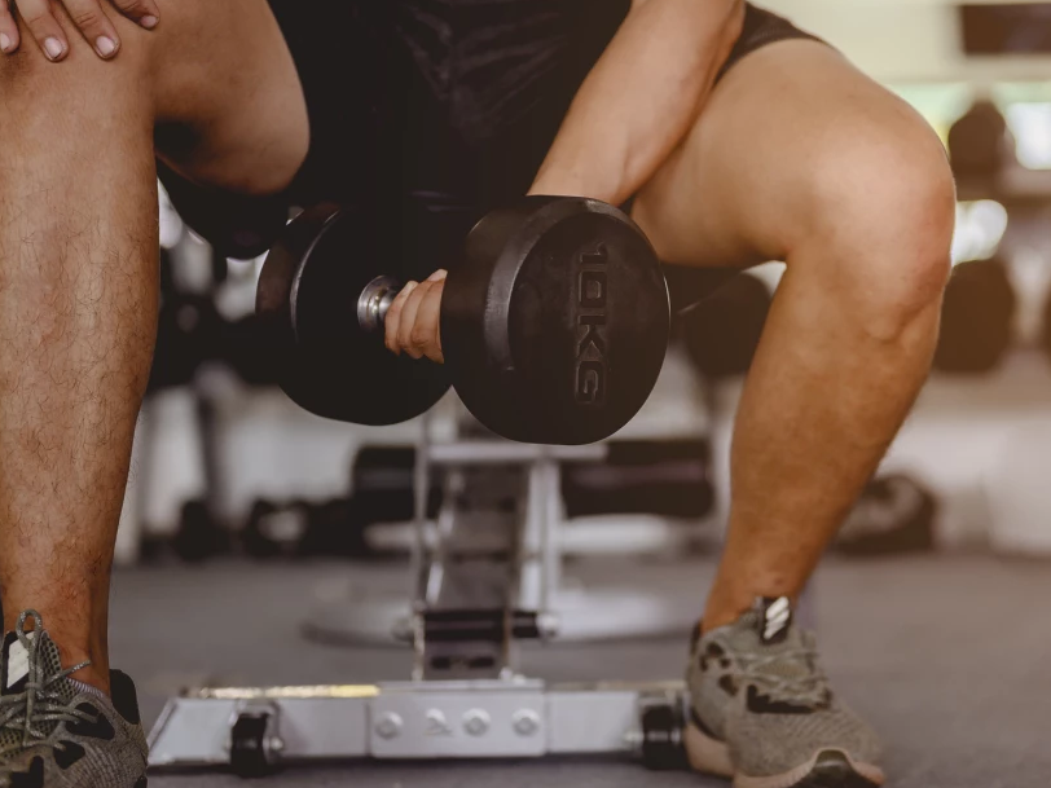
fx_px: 2156
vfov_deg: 20.7
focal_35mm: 71
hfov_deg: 27.3
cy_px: 316
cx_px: 677
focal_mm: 50
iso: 100
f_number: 1.8
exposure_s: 1/250
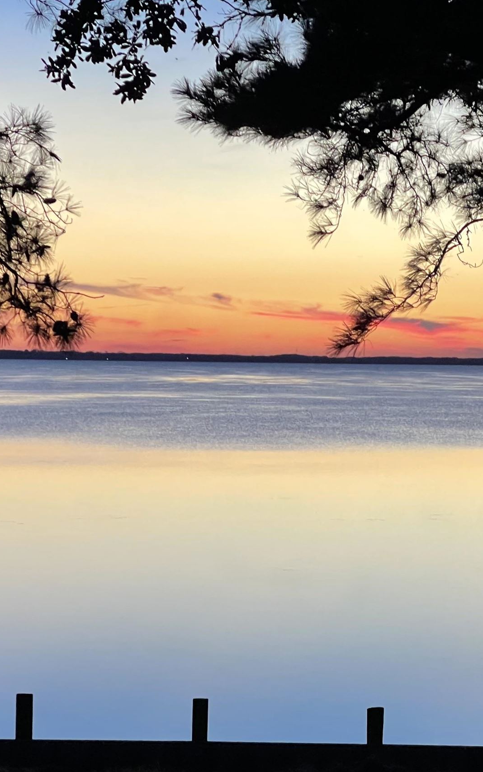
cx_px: 379
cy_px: 475
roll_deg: +0.0
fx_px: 2569
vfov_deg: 17.1
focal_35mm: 122
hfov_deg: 10.7
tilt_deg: -1.2
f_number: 2.2
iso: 200
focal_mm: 7.5
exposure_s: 1/67
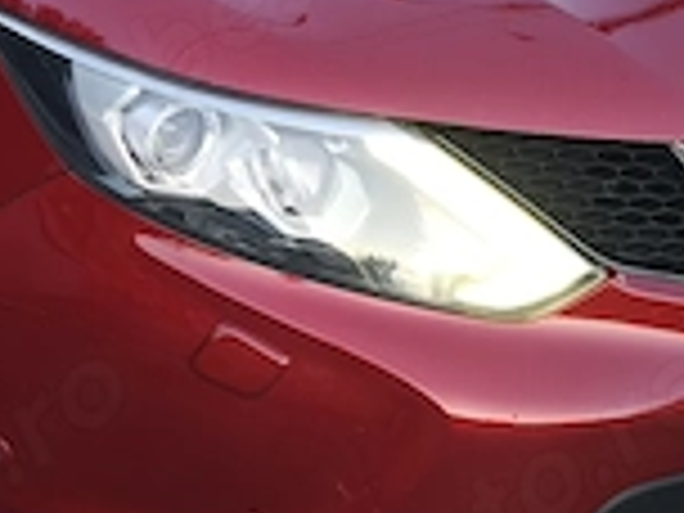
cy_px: -63
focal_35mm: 91
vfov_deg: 15.8
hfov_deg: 21.4
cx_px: 184
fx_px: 1798
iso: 320
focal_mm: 6.57
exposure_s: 1/56.7
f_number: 1.6
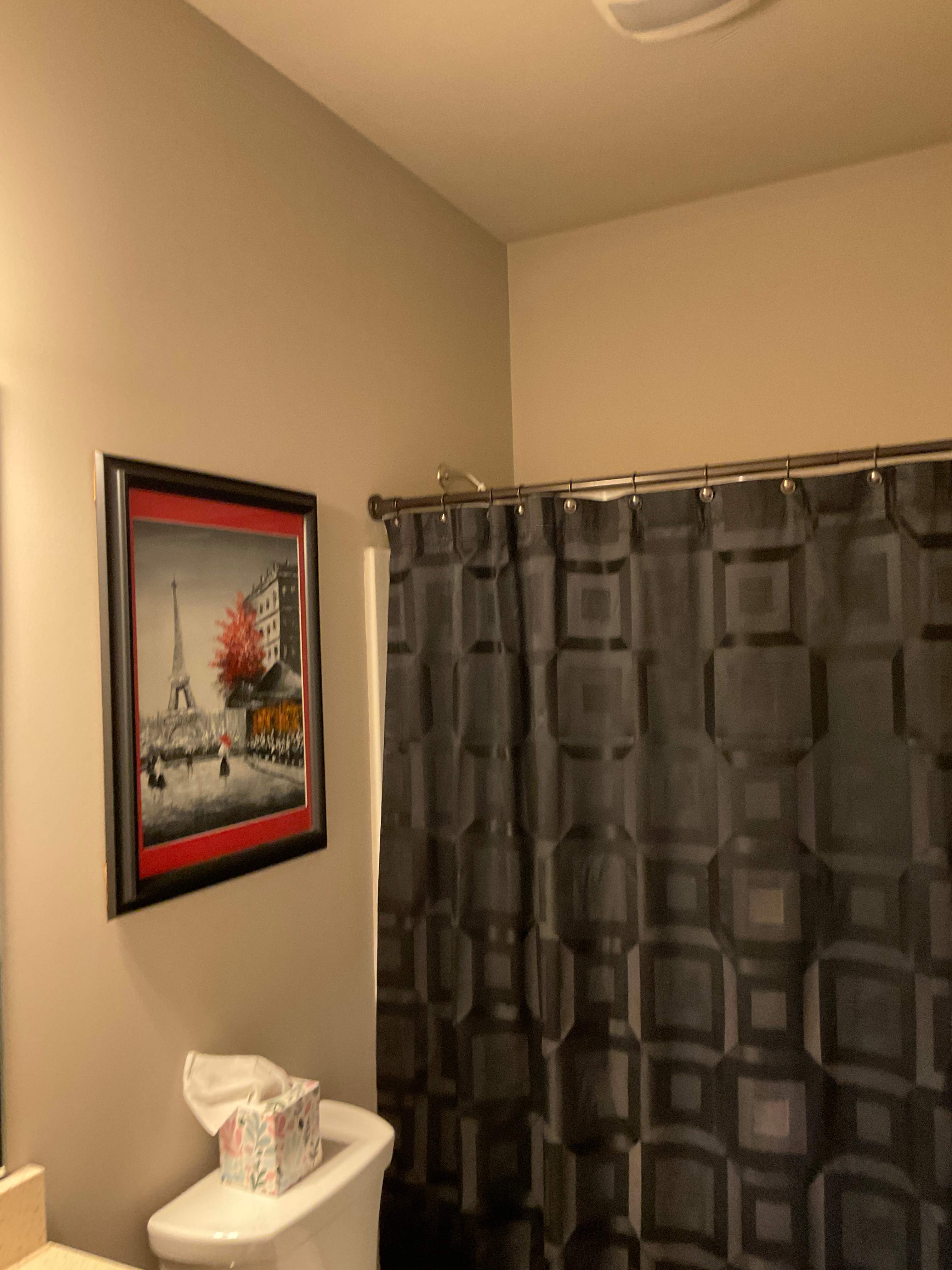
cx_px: 476
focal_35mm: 29
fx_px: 1063
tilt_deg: +2.4
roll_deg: -0.2
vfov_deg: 61.7
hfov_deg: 48.2
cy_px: 635
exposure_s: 1/40
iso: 250
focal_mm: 3
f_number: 1.8
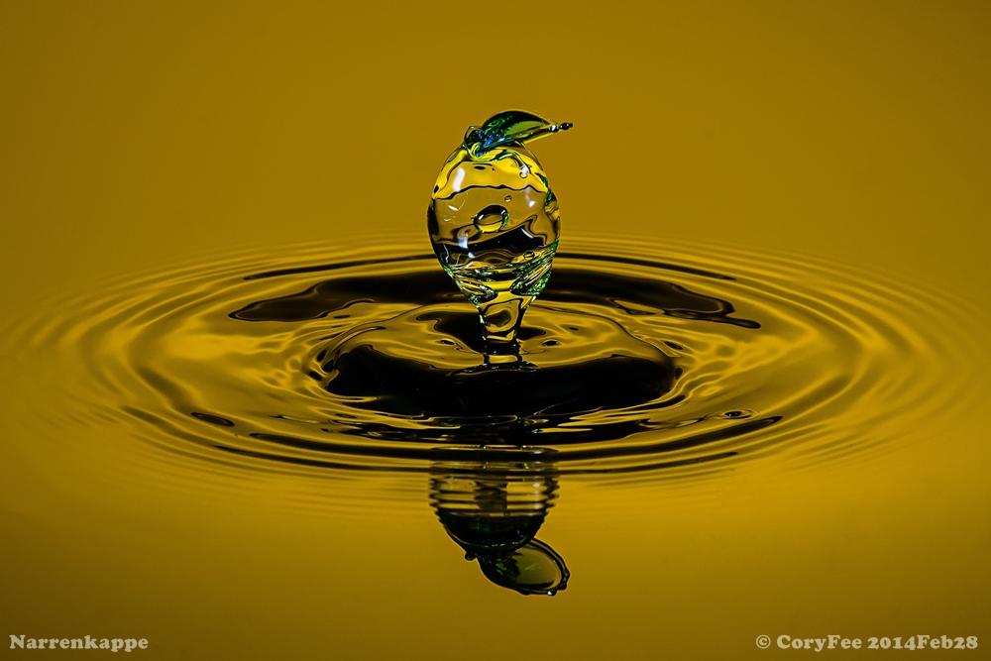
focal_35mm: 90
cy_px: 330
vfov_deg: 15.2
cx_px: 496
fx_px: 2478
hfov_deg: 22.6
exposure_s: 1/125
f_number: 13
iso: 200
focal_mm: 60
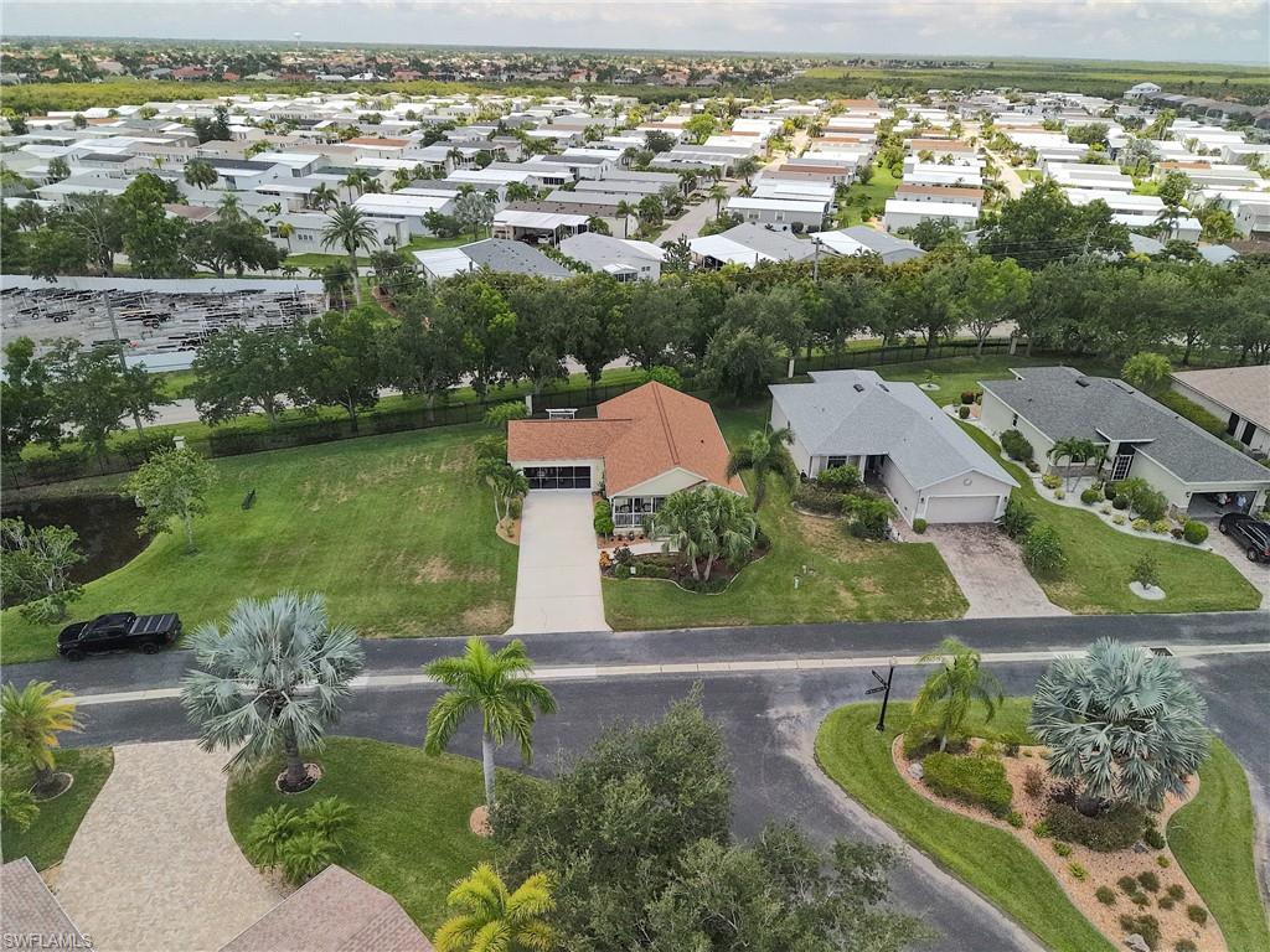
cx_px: 635
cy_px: 476
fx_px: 881
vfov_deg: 56.8
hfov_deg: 71.6
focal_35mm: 24
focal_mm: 8.67
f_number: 1.8
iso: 800
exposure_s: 1/8000
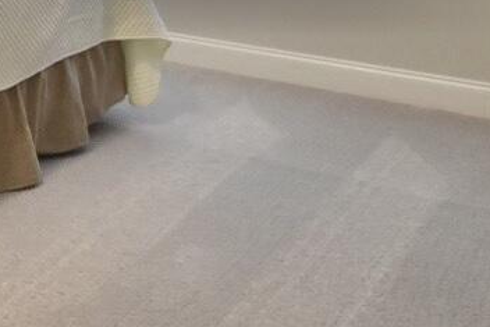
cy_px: -124
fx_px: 940
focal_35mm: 69
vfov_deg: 18.1
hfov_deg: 23.5
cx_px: -239
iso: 720
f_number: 4
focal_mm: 10
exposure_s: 1/60
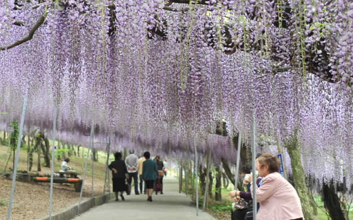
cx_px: 127
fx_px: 654
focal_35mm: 68
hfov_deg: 30.0
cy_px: 82
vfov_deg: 19.1
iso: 400
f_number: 5.6
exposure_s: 1/125
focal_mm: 35
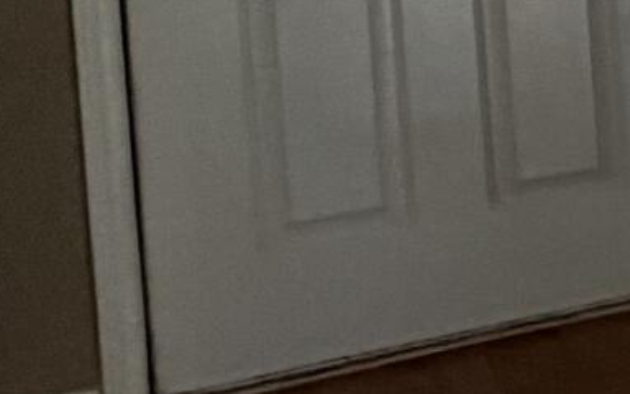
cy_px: -292
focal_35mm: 116
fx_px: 1992
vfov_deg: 10.7
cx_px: 2082
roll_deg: +1.7
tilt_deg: -2.0
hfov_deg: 10.2
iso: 320
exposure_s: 1/60
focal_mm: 2.22
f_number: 2.2
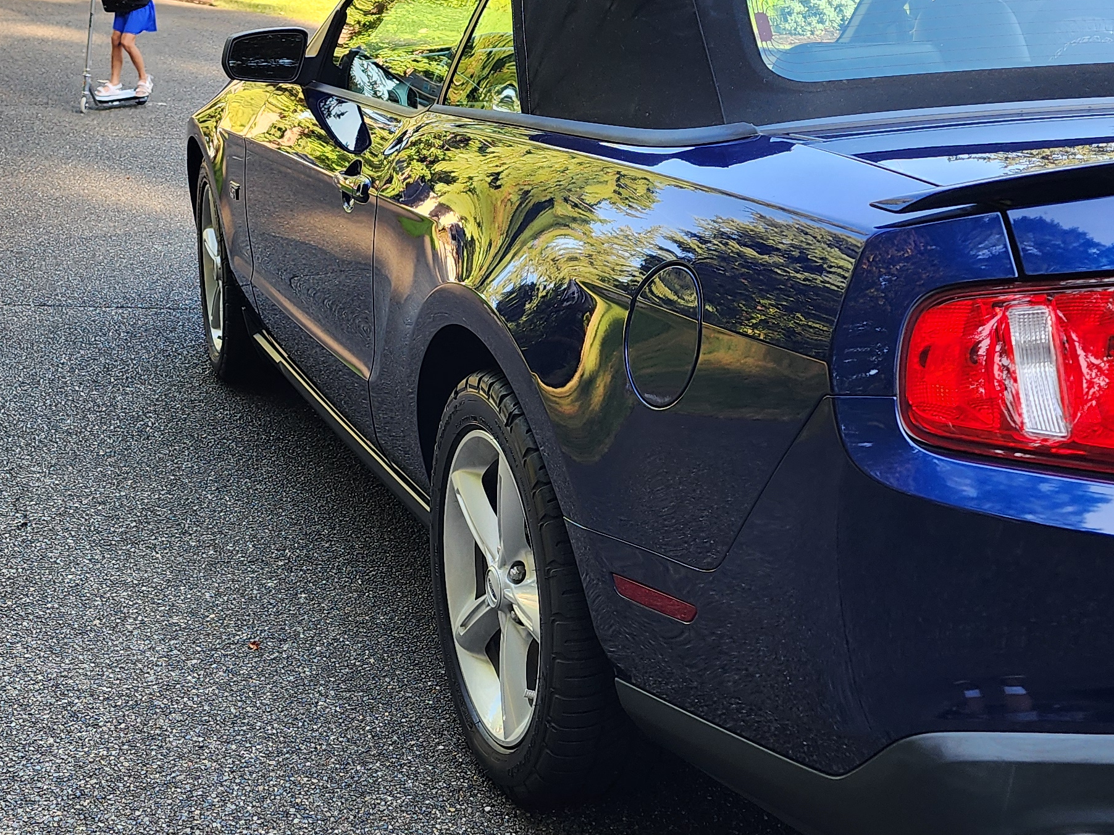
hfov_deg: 37.5
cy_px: 544
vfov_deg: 28.4
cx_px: 562
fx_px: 1641
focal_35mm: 51
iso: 64
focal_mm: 6.4
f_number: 1.8
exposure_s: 1/180
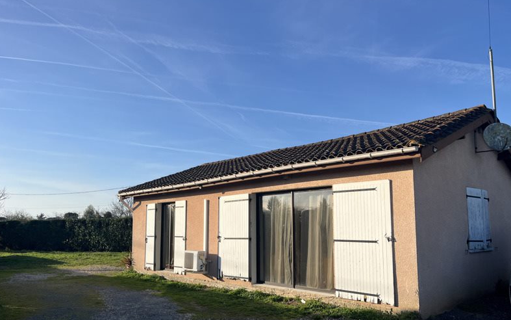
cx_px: 255
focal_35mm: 28
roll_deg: -0.2
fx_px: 390
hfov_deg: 66.5
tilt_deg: +5.4
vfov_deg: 44.4
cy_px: 187
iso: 50
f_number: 1.6
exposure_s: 1/3745
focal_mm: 5.1
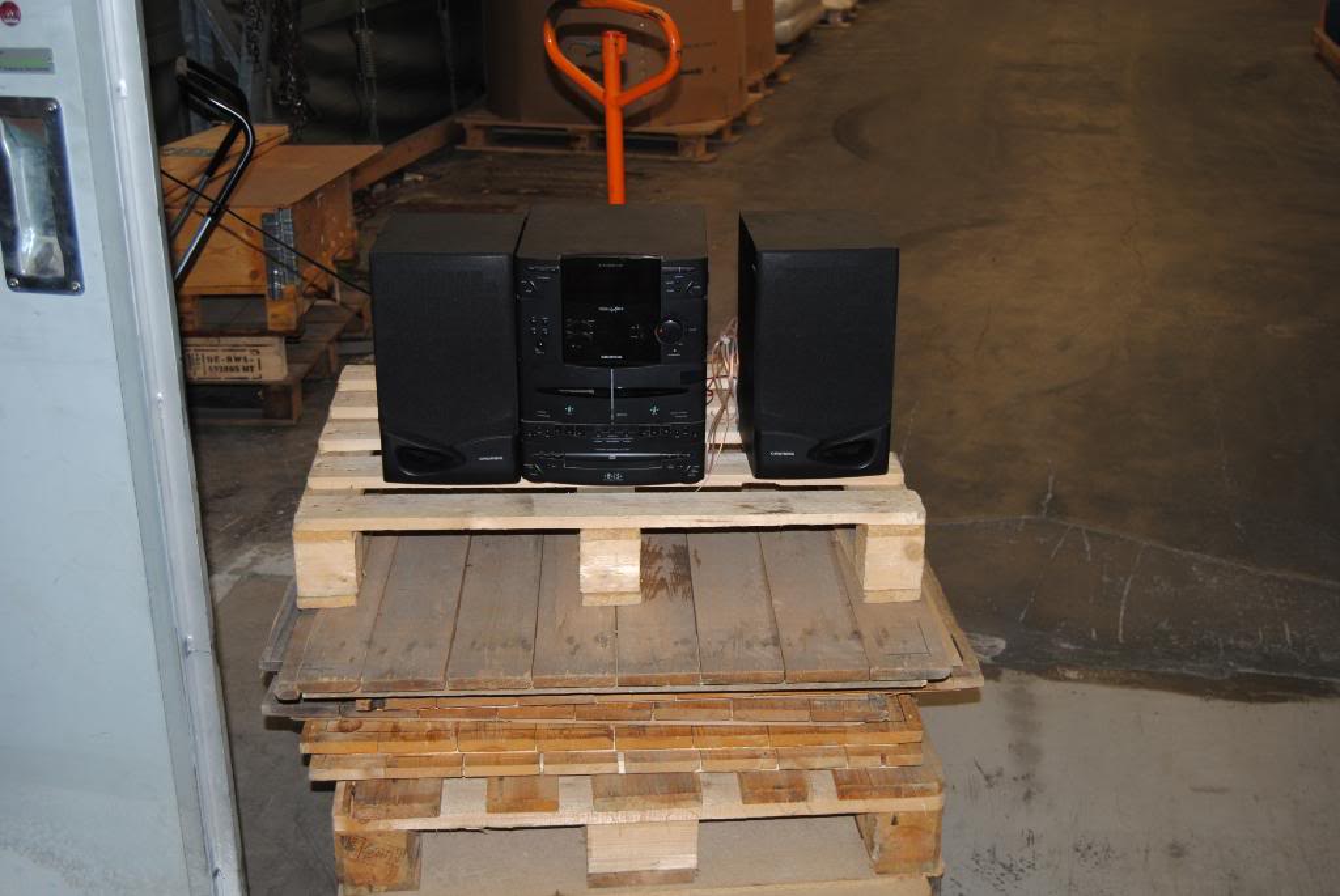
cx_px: 670
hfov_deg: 43.6
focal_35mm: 45
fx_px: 1677
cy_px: 448
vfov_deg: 29.9
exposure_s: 1/60
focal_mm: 30
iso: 200
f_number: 4.2
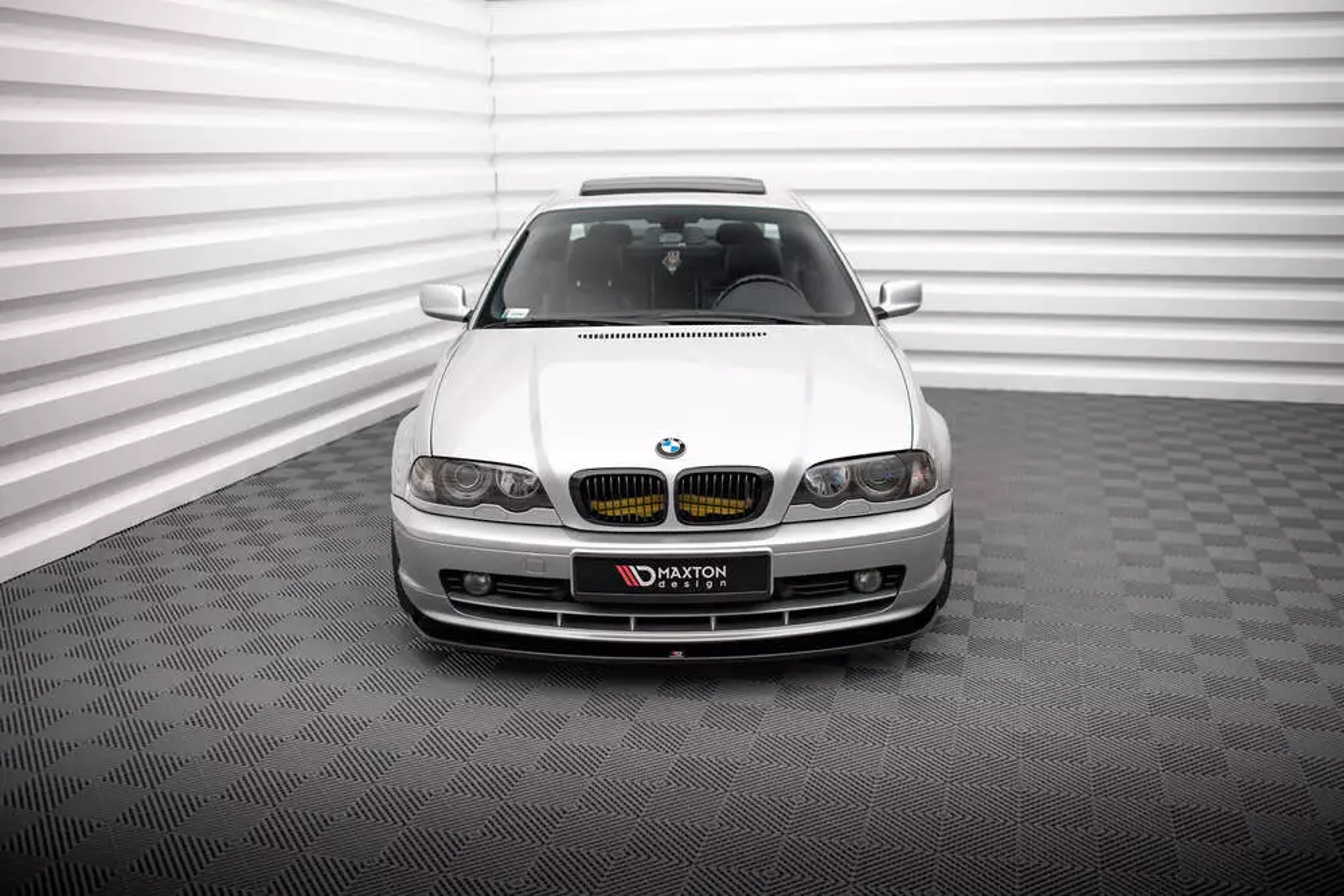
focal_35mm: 35
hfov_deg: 54.1
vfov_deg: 37.6
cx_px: 674
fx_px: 1317
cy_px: 448
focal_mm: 35
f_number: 2.2
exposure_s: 1/200
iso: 800
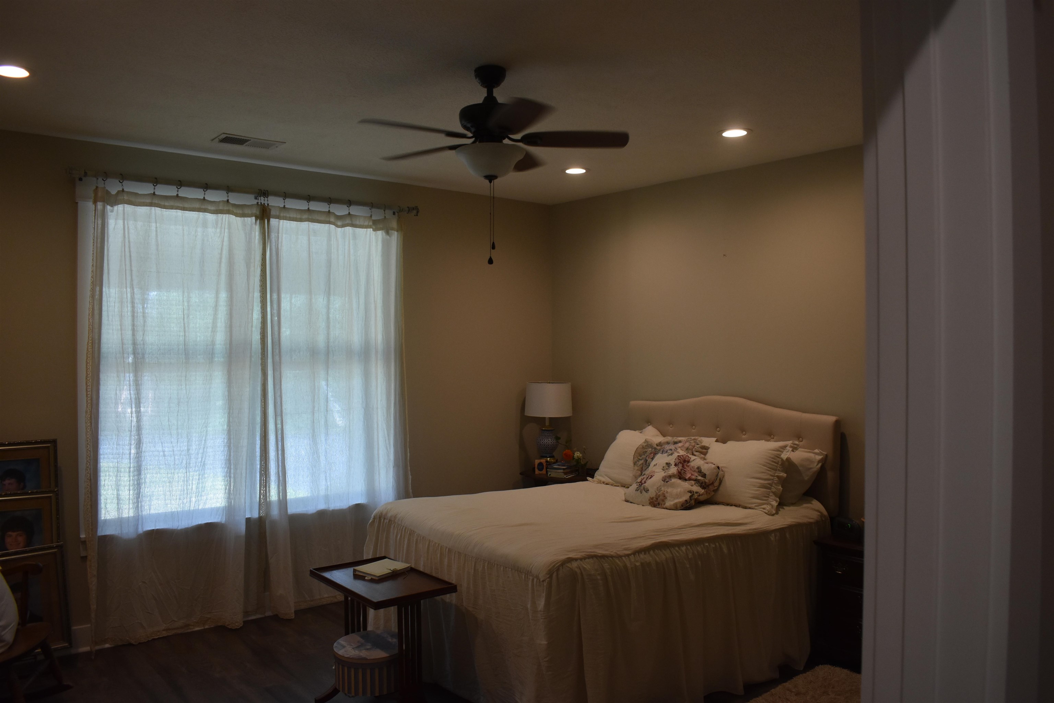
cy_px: 352
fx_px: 790
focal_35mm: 27
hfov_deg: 67.4
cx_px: 527
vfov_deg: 47.9
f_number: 5.6
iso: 800
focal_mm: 18
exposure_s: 1/125
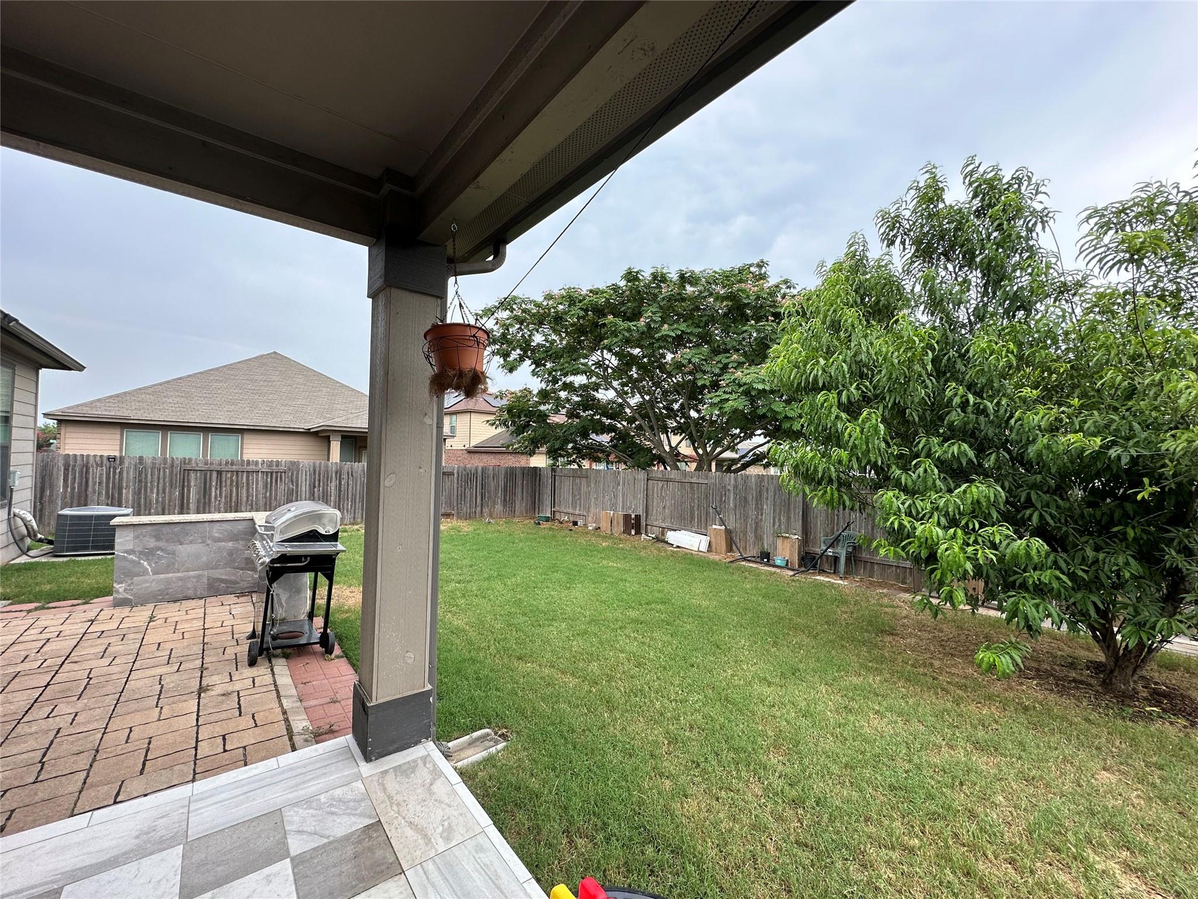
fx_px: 485
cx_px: 599
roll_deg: -1.4
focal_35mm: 14
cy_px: 450
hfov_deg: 102.1
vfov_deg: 85.7
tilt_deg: +0.9
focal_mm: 2.22
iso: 40
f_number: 2.2
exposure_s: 1/435
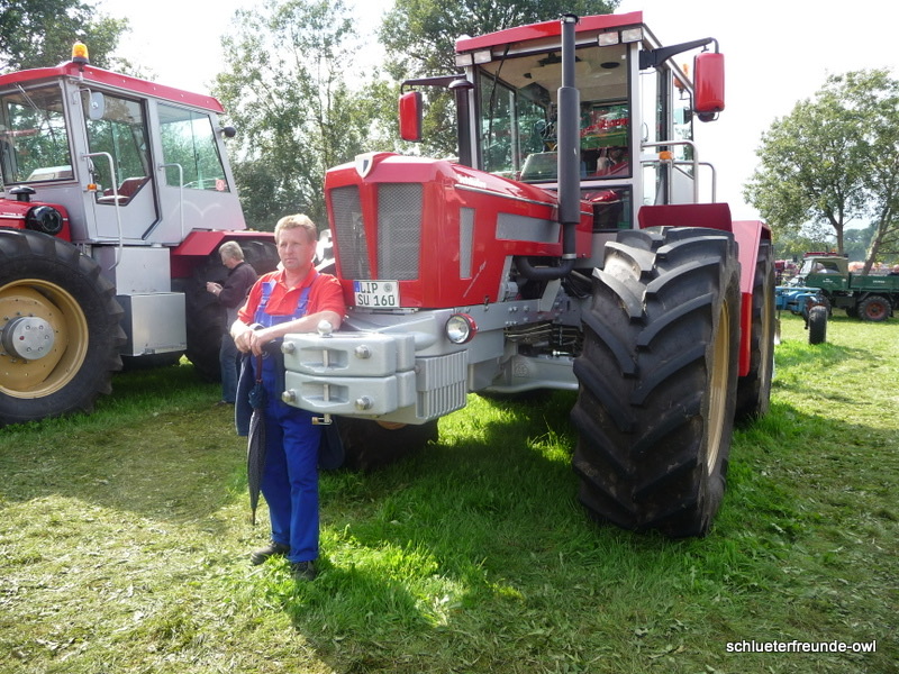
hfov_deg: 63.4
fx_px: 727
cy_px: 337
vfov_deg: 49.7
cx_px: 450
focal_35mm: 28
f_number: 3.3
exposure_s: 1/250
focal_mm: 4.7
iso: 100
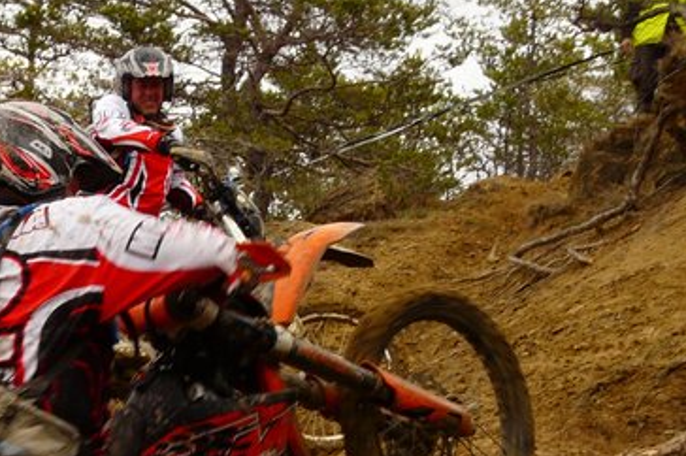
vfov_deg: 13.1
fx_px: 1961
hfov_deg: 19.7
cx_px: 175
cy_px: 426
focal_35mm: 103
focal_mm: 7.4
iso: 100
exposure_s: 1/200
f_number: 6.3
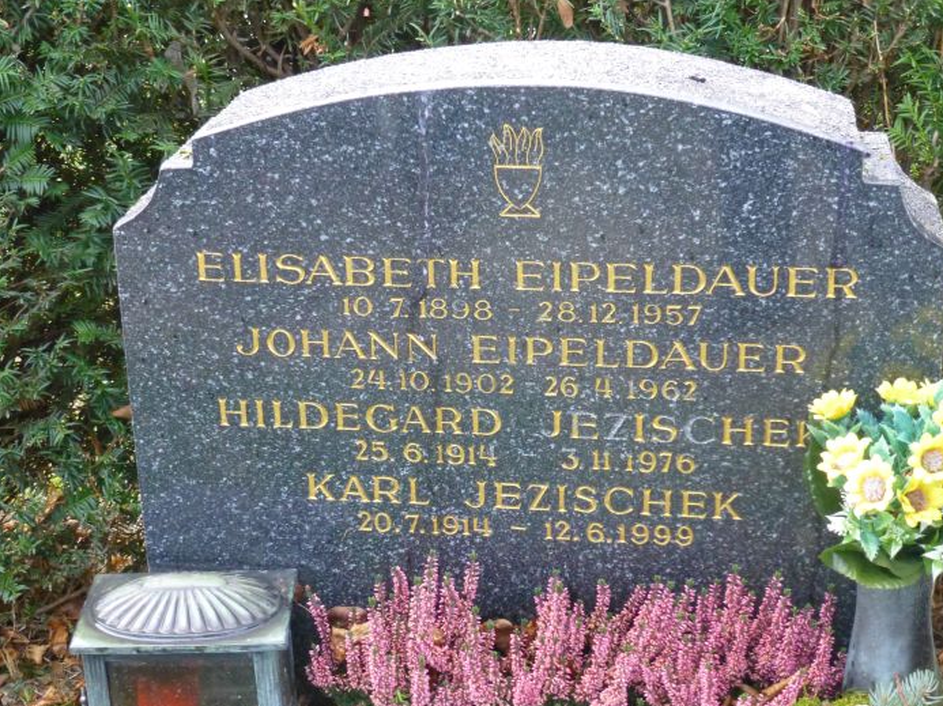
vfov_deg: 21.9
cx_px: 498
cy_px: 362
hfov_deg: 29.0
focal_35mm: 67
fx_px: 1824
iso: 800
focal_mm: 10.3
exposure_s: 1/125
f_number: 4.7
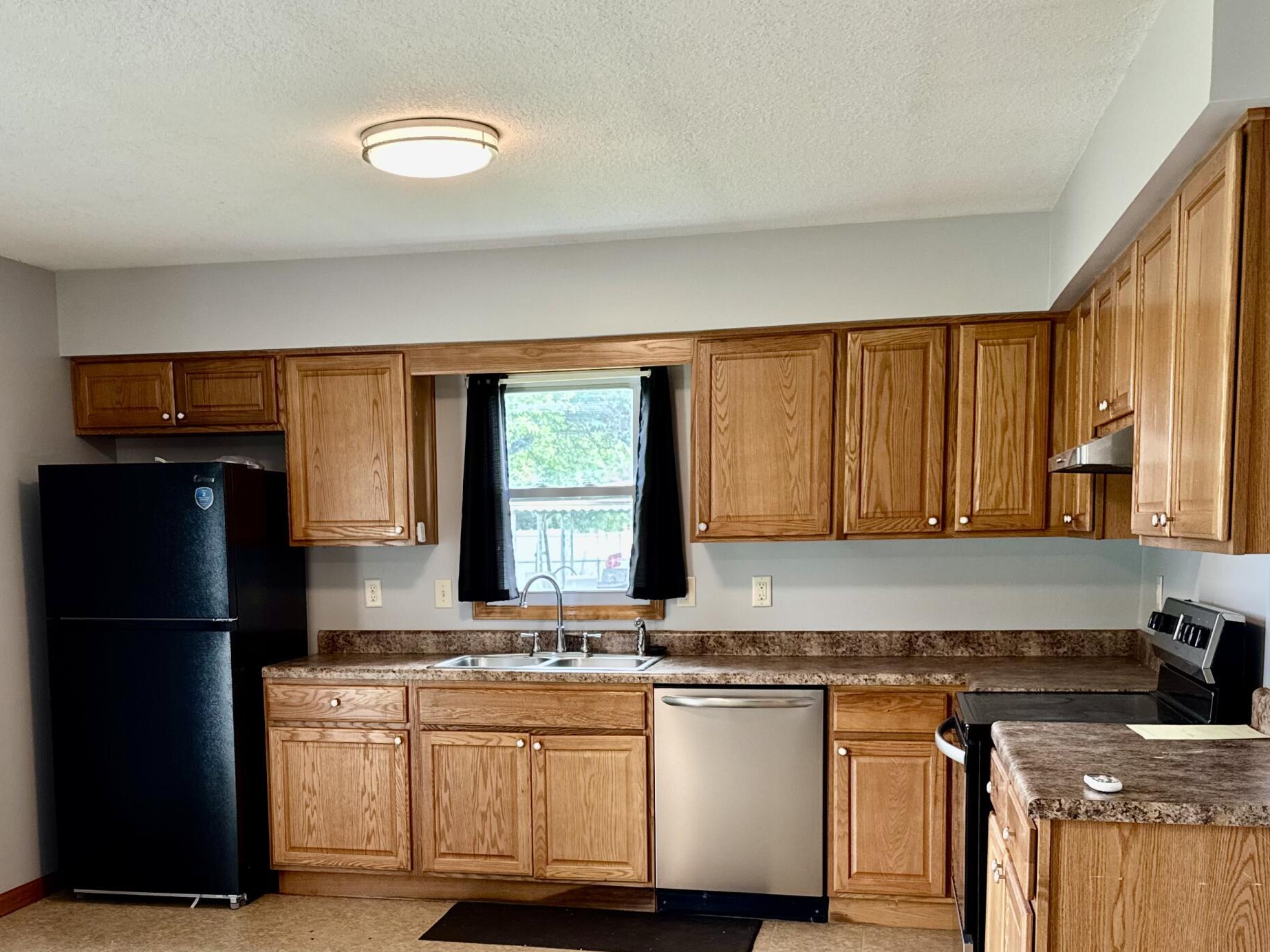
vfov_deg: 36.1
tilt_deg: -7.1
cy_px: 702
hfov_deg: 47.7
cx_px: 529
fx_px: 1431
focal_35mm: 39
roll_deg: +1.2
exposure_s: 1/60
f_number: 1.78
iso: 125
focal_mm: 6.76
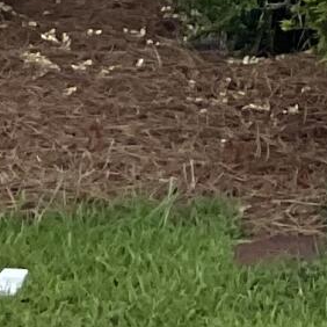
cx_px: 470
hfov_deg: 6.3
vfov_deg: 5.6
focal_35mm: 273
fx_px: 2918
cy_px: -974
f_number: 1.8
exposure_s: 1/1168
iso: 16
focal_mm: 3
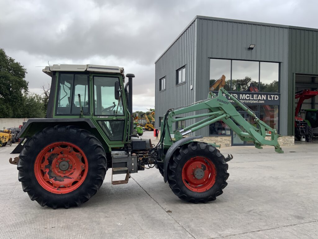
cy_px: 120
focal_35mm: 29
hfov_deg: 61.7
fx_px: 266
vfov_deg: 48.2
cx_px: 159
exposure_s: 1/855
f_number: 1.8
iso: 16
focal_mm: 3
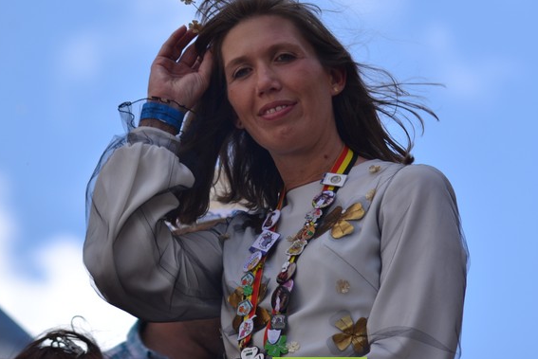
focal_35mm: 406
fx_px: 6072
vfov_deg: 3.4
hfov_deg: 5.1
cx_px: 320
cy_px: 110
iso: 100
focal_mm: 150
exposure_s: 1/640
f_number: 4.5
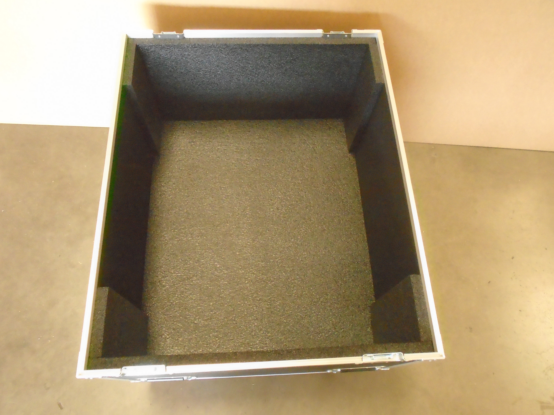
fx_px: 416
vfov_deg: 53.1
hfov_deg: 67.3
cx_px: 277
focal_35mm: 26
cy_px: 208
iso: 1000
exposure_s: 1/60
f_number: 3.2
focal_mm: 4.6
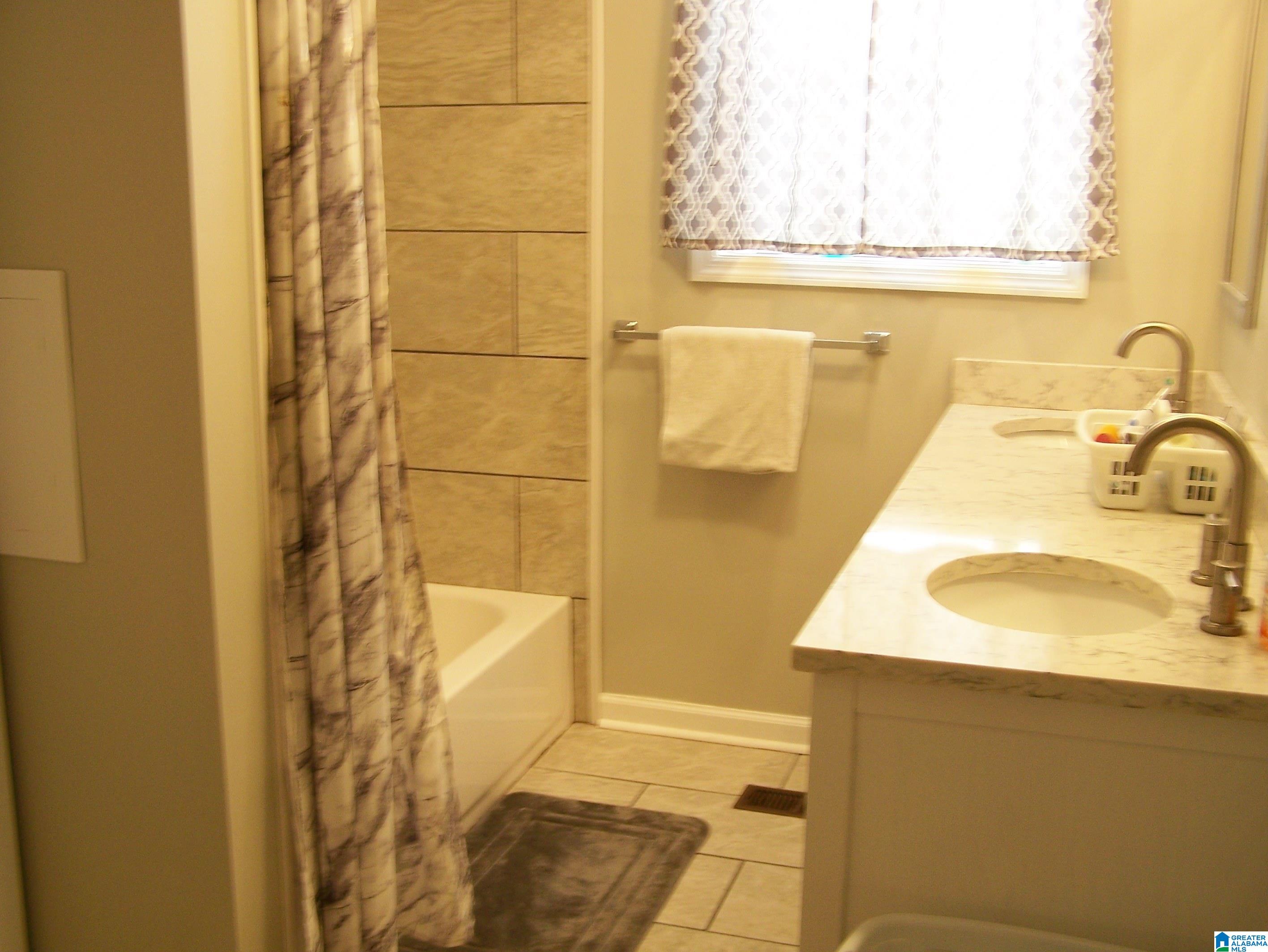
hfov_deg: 48.9
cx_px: 634
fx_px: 1393
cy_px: 476
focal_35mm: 38
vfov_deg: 37.8
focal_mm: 6.3
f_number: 2.8
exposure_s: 1/25
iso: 80
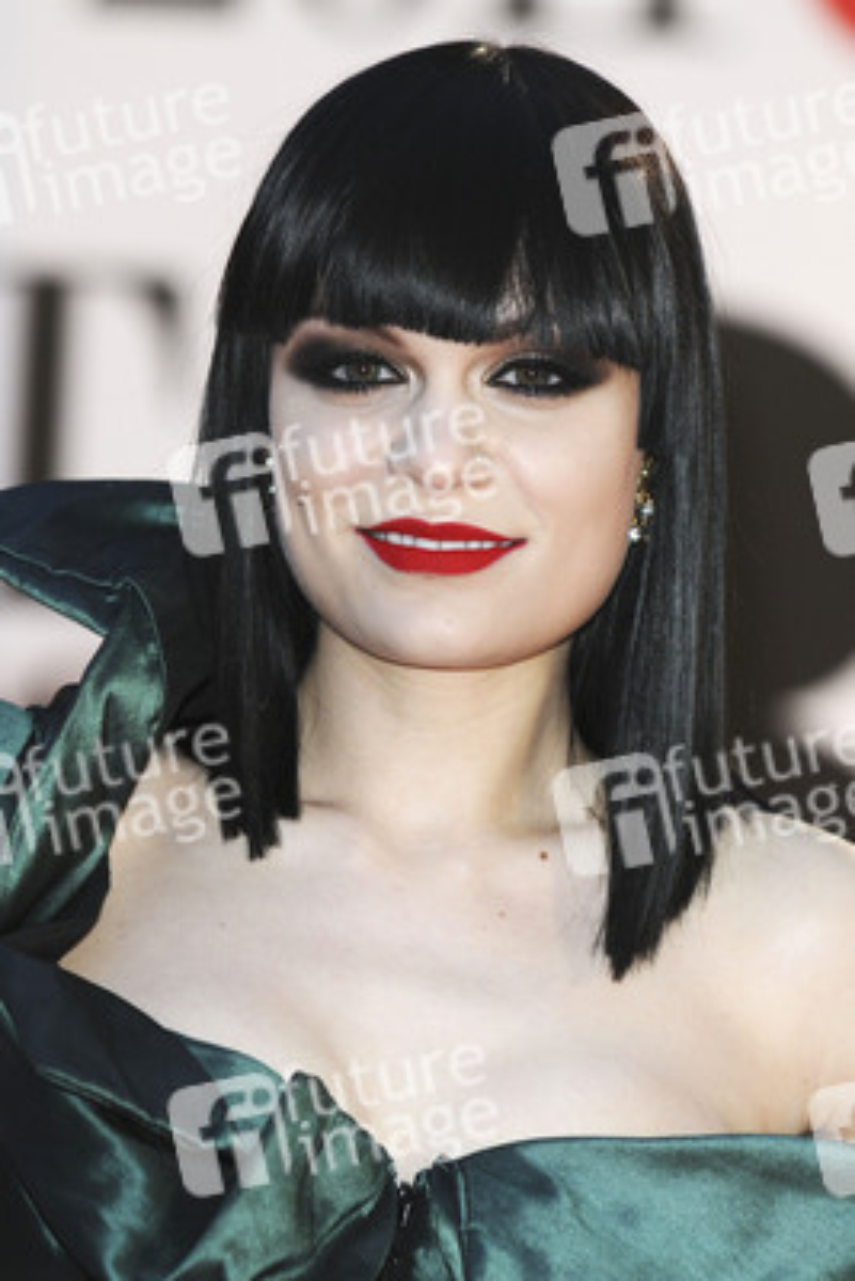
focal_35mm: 300
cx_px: 428
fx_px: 10677
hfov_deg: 4.6
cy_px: 640
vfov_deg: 6.9
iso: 640
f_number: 5
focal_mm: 200
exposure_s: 1/160
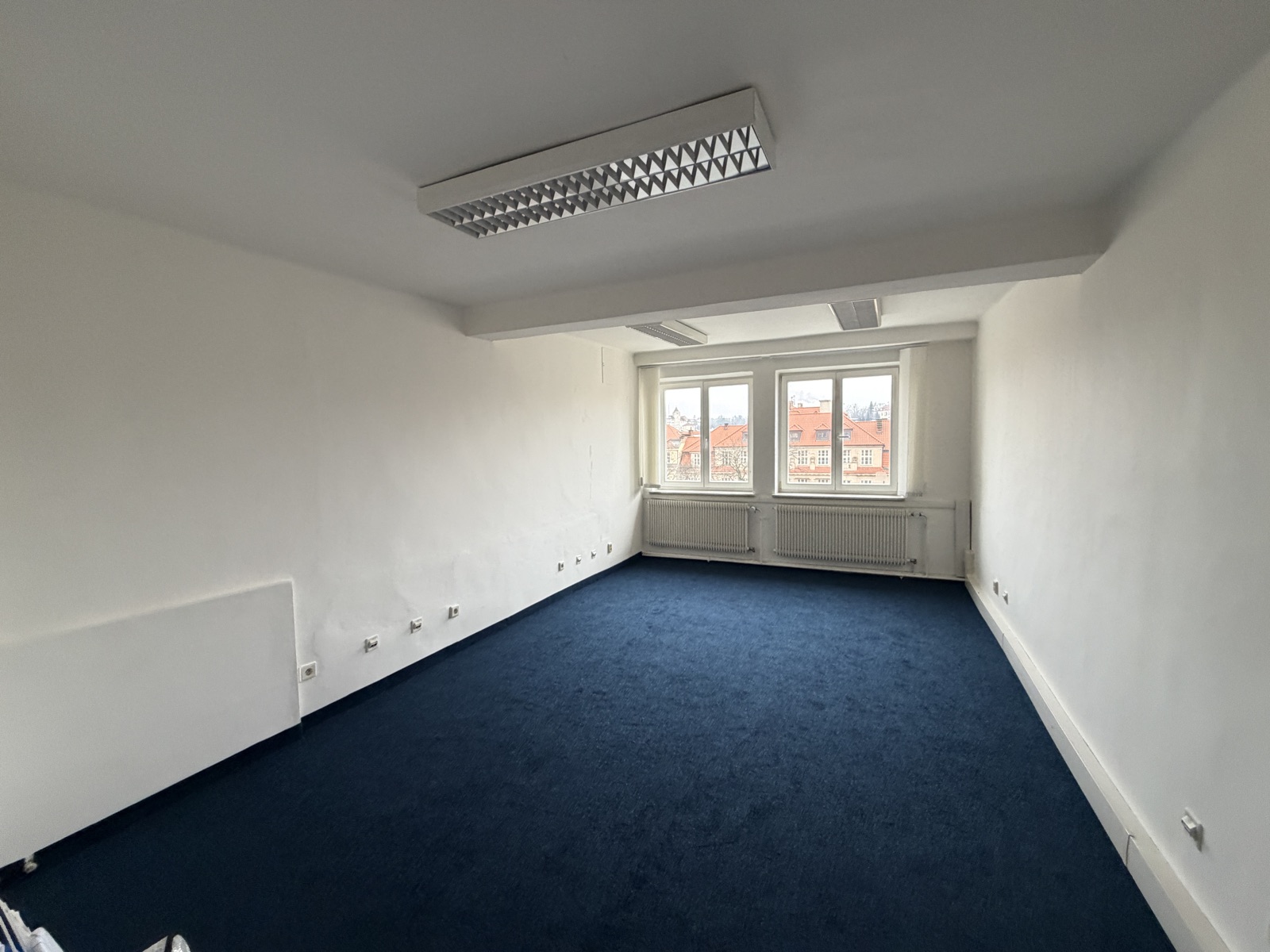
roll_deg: +1.3
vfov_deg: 85.7
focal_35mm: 14
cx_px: 635
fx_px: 514
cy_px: 476
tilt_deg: -3.9
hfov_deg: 102.1
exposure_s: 1/70
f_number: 2.2
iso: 320
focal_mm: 2.22
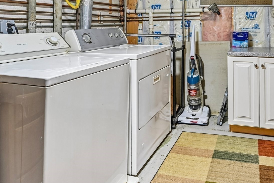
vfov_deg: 40.8
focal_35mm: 30
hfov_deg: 59.5
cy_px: 24
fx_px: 228
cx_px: 196
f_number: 8
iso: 400
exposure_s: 1/10
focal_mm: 16
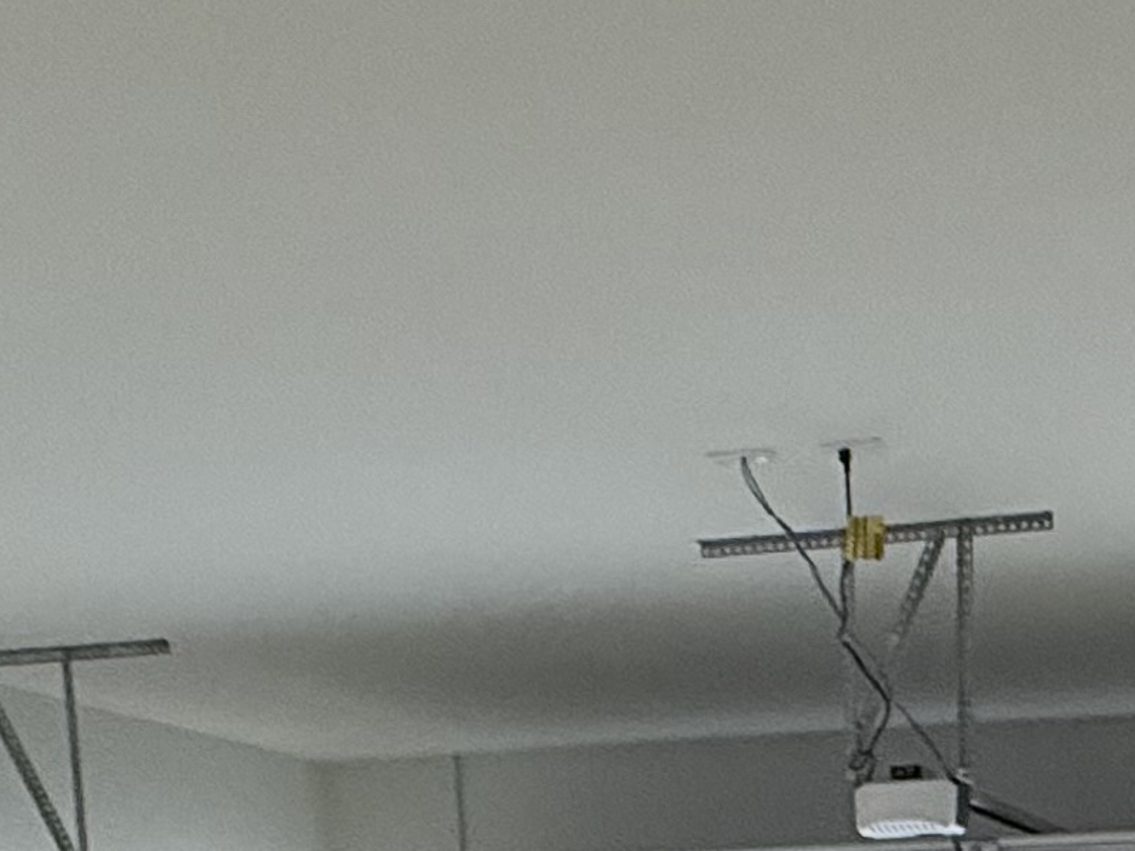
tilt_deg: -16.9
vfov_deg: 15.6
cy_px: 1788
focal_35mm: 71
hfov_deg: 26.8
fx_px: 2328
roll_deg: +0.7
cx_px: 945
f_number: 2.2
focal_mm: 2.22
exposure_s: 1/120
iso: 320
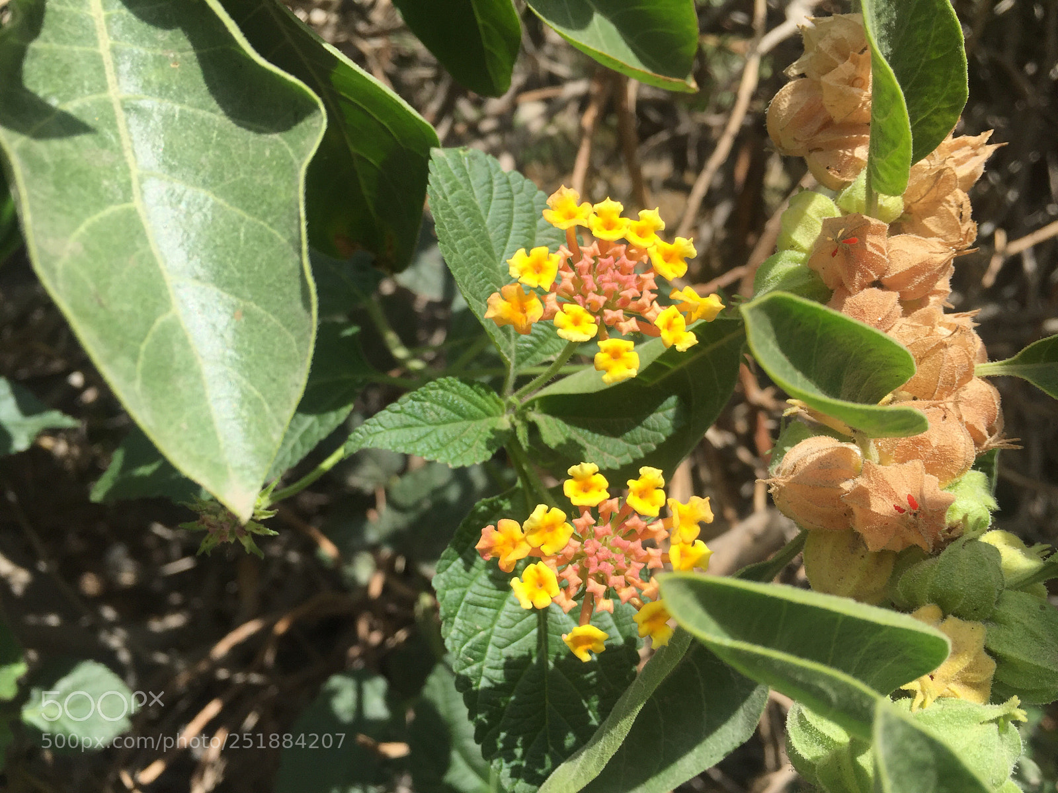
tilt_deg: -15.3
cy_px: 396
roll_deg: -0.9
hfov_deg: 61.7
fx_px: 886
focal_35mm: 29
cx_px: 529
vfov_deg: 48.2
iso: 32
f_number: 2.2
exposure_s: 1/1364
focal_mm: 4.15
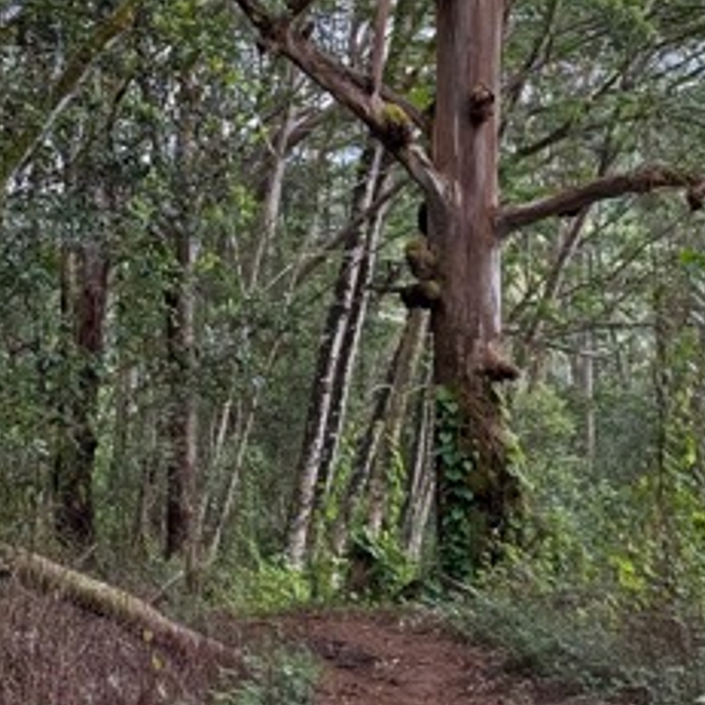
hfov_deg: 15.8
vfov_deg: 15.5
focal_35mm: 110
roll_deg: +4.7
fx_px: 2535
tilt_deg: +7.1
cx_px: 439
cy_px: -27
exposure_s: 1/422
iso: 100
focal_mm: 6.76
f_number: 1.78
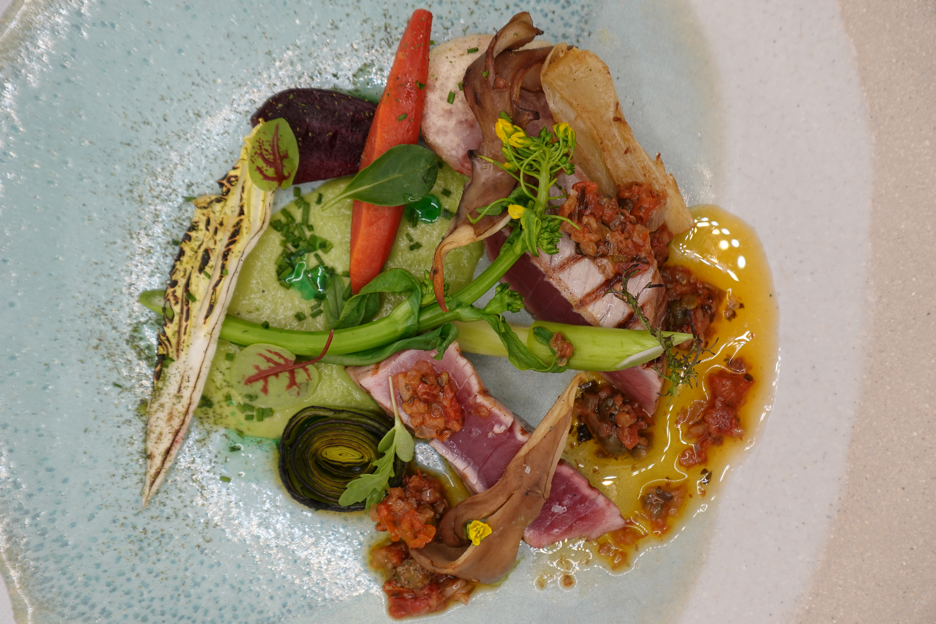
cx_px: 468
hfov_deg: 39.6
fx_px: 1300
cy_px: 312
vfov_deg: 27.0
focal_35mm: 50
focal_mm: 17.6
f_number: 4
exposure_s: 1/200
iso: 200
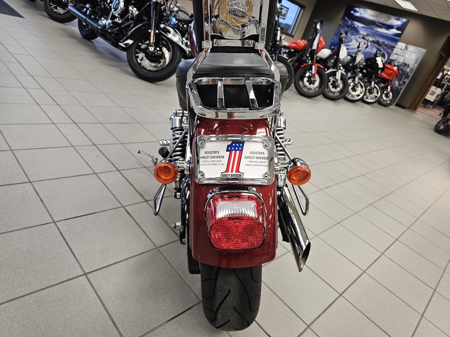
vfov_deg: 58.9
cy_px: 168
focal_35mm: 23
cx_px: 225
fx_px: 299
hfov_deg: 73.9
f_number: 1.7
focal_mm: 6.3
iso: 200
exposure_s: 1/120
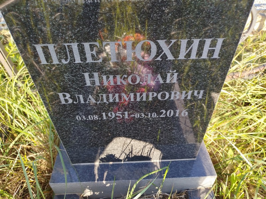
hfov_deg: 71.6
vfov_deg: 56.8
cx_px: 133
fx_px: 184
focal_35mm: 24
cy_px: 100
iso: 50
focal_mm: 5.31
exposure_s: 1/158
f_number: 1.7
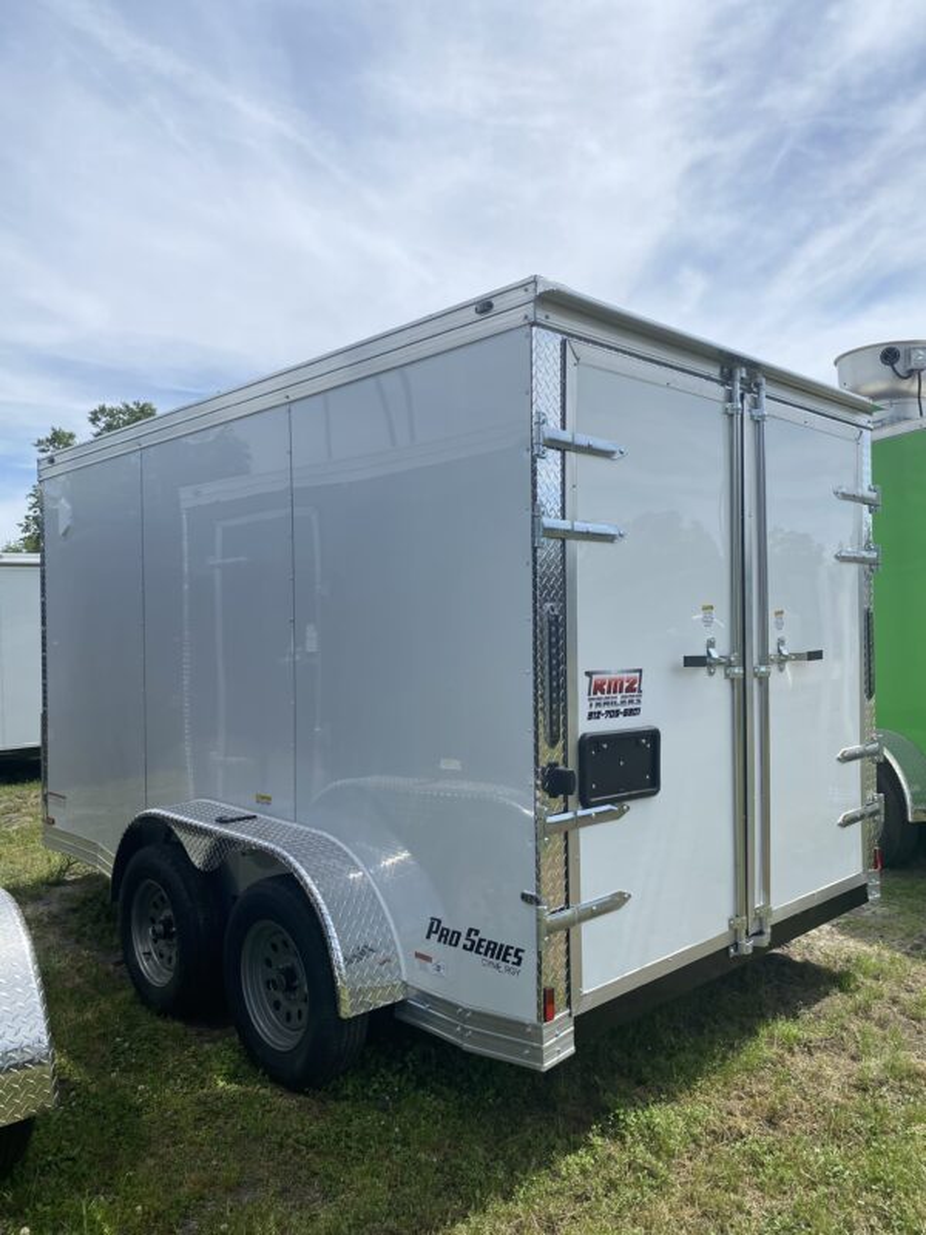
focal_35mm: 26
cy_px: 618
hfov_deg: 53.1
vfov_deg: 67.3
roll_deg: +1.7
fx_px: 927
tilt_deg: +2.7
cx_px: 463
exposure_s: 1/4115
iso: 32
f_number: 1.8
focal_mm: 4.25
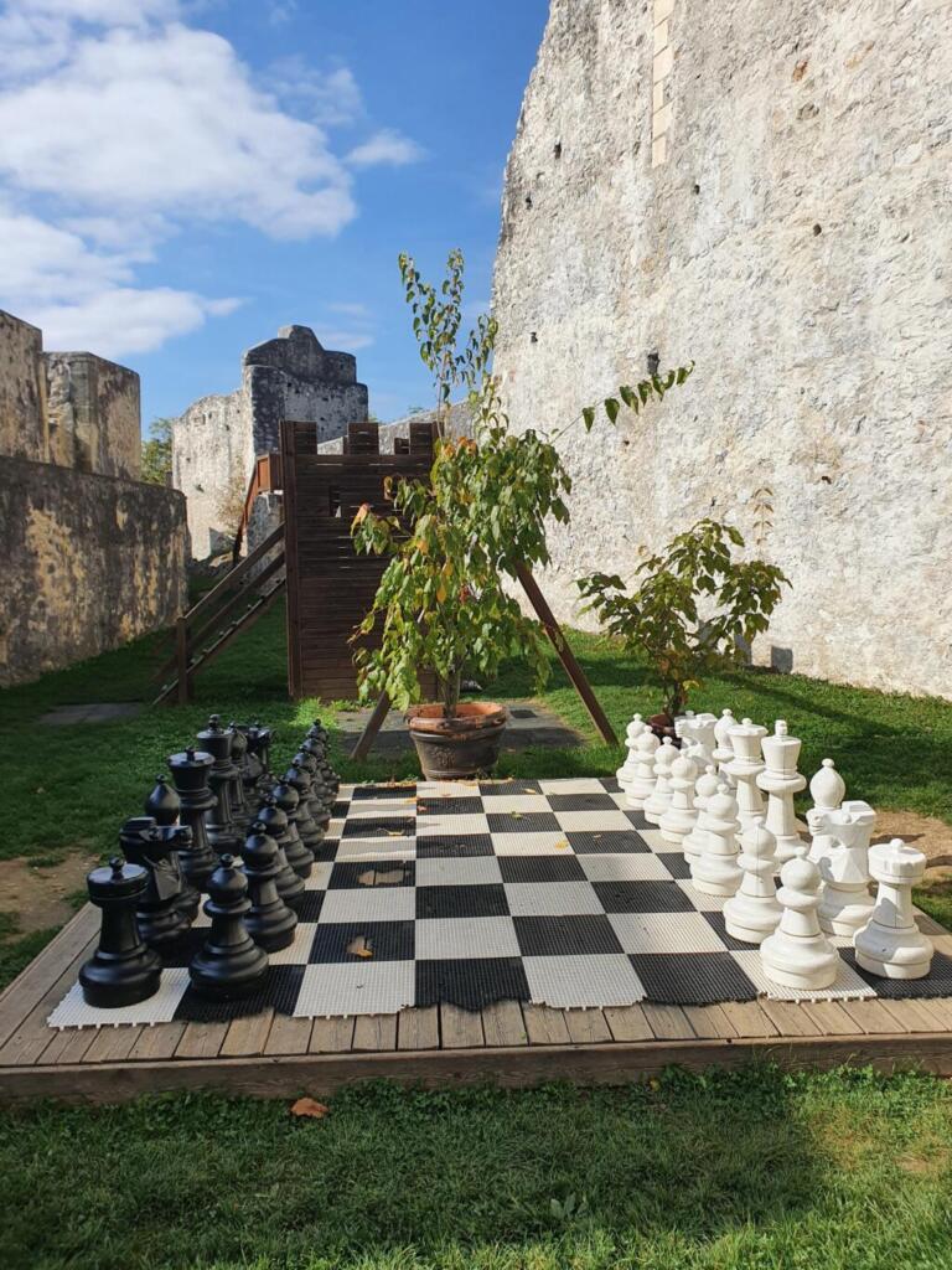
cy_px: 635
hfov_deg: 53.1
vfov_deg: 67.3
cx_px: 476
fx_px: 953
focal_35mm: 26
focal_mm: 4.32
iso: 50
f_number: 2.4
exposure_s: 1/1800
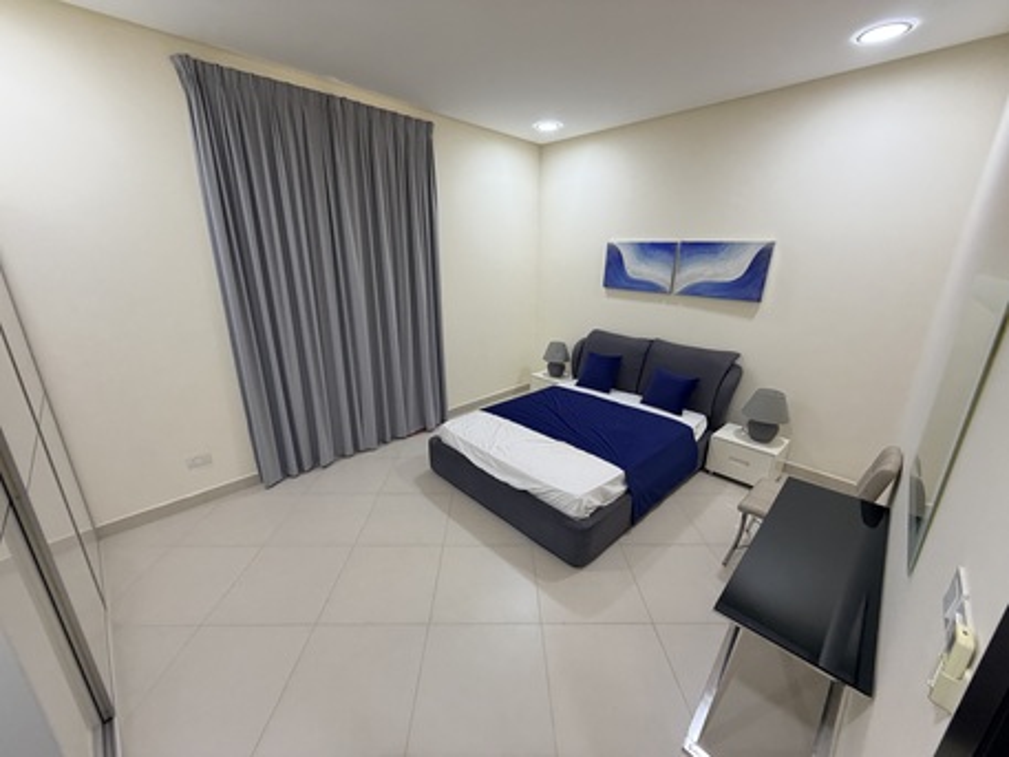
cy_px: 378
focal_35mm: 14
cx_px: 504
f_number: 2.2
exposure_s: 1/100
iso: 320
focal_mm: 2.22
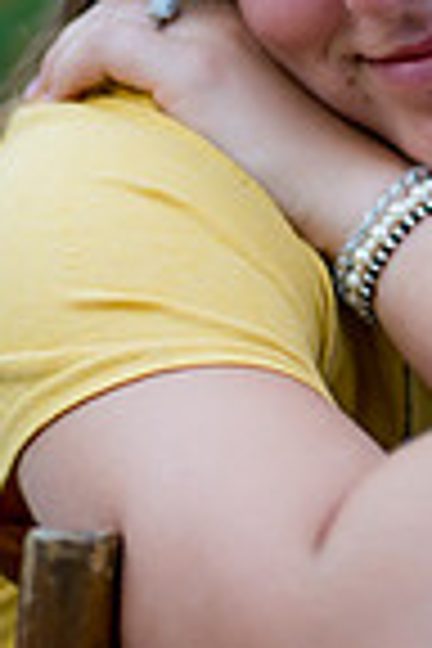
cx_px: 423
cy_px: 34
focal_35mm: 343
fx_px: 6174
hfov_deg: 4.0
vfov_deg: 6.0
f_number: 1.4
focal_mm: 85
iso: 200
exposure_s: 1/160
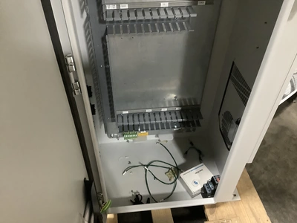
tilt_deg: -45.1
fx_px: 266
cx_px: 148
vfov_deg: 45.4
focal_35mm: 31
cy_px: 112
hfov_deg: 58.4
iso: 640
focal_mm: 3.3
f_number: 2.4
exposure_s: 1/20
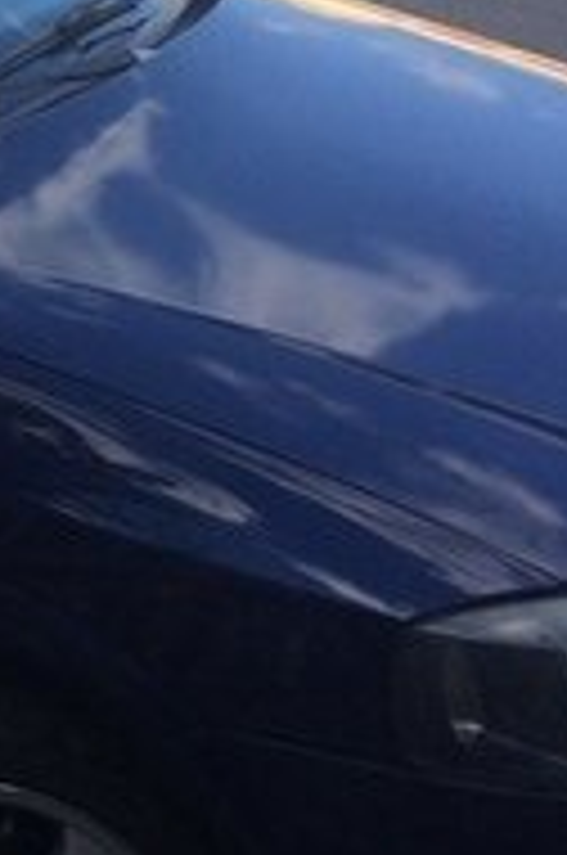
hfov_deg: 11.8
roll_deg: +0.1
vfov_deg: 19.4
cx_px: -513
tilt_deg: -20.8
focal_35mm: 105
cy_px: 290
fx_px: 2490
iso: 32
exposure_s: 1/733
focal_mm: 4.15
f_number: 2.2
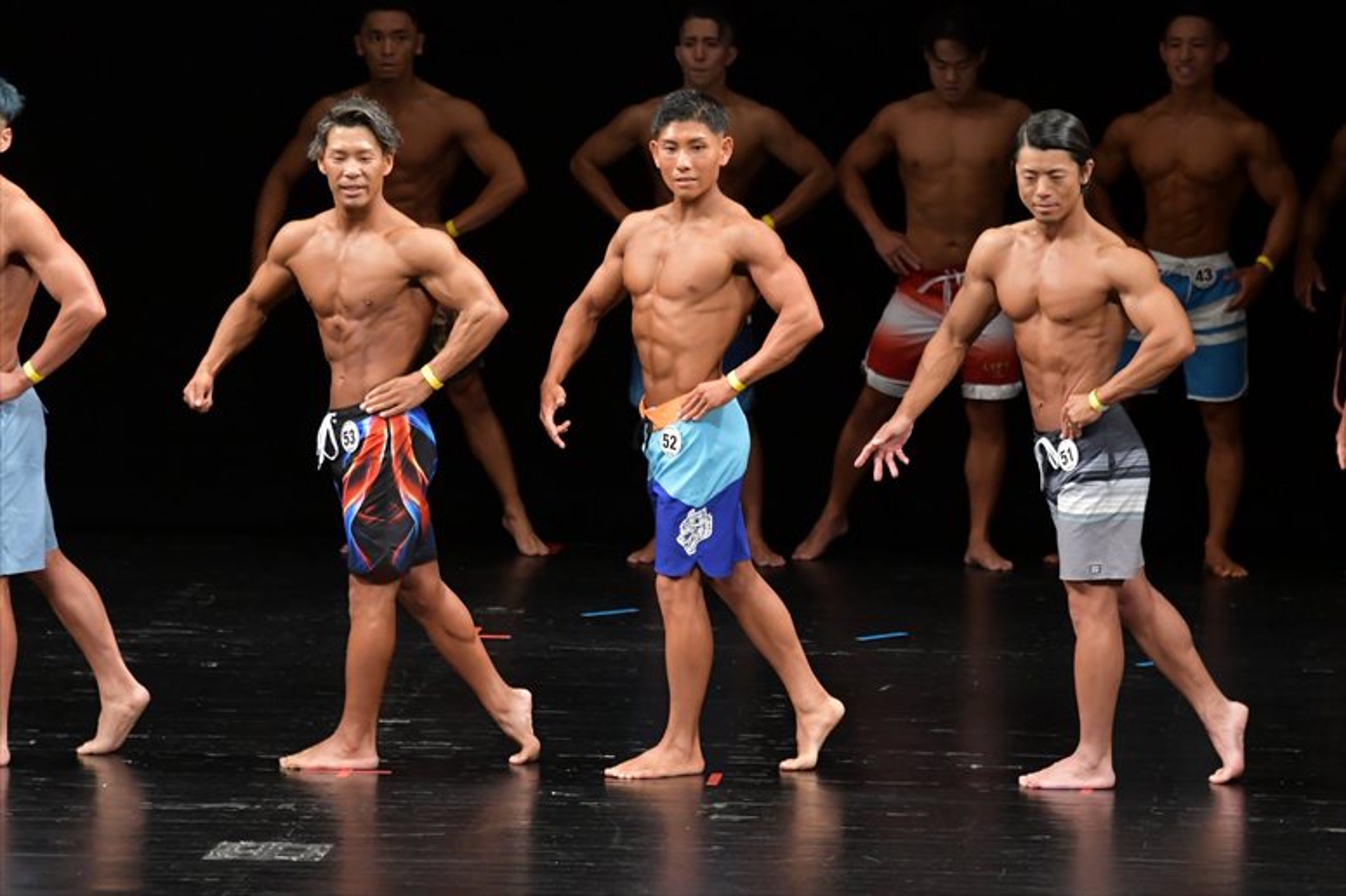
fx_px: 10090
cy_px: 448
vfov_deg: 5.1
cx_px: 673
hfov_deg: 7.6
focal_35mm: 270
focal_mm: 180
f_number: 5.6
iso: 3200
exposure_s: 1/400
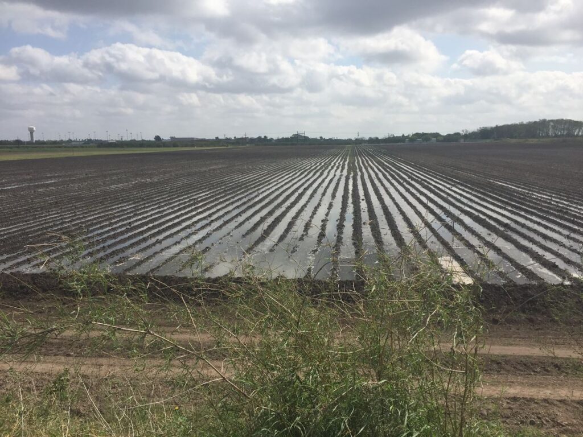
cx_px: 292
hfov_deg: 61.7
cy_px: 218
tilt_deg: -10.0
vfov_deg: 48.2
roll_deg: -0.7
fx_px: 488
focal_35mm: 29
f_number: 2.2
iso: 32
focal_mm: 4.15
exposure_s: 1/3300
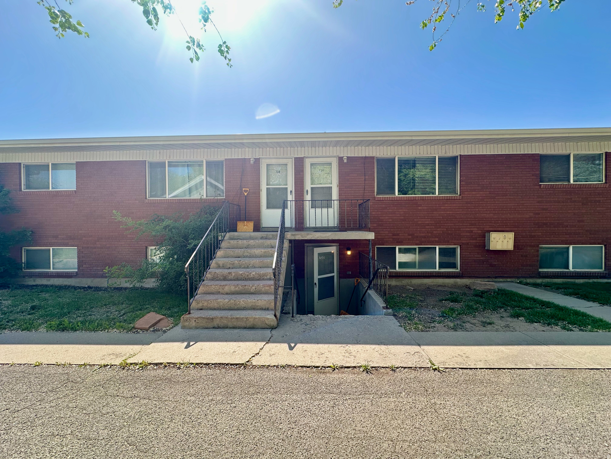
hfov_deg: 102.1
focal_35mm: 14
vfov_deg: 85.7
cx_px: 306
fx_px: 247
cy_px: 230
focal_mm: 2.22
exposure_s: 1/361
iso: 40
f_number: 2.2
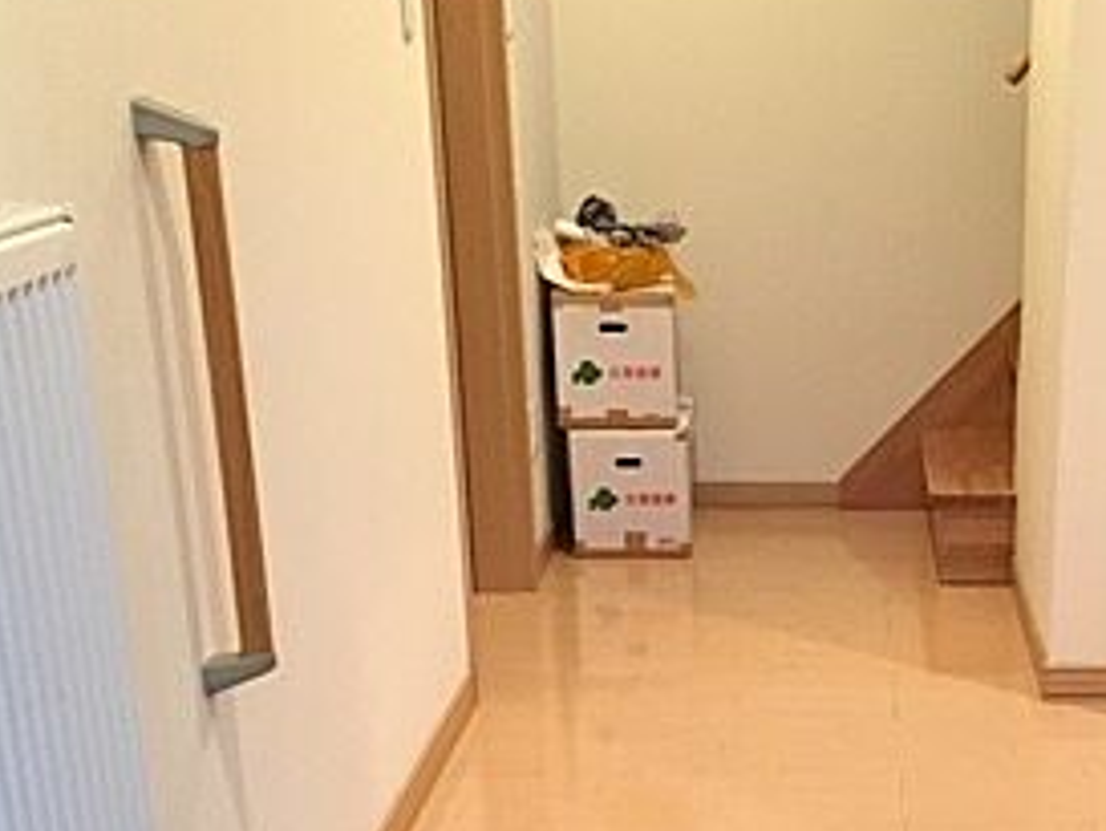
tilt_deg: -22.8
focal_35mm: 68
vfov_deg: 20.6
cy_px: 912
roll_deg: +0.1
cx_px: 822
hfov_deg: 28.2
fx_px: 2174
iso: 200
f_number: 2.2
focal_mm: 4.15
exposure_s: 1/20
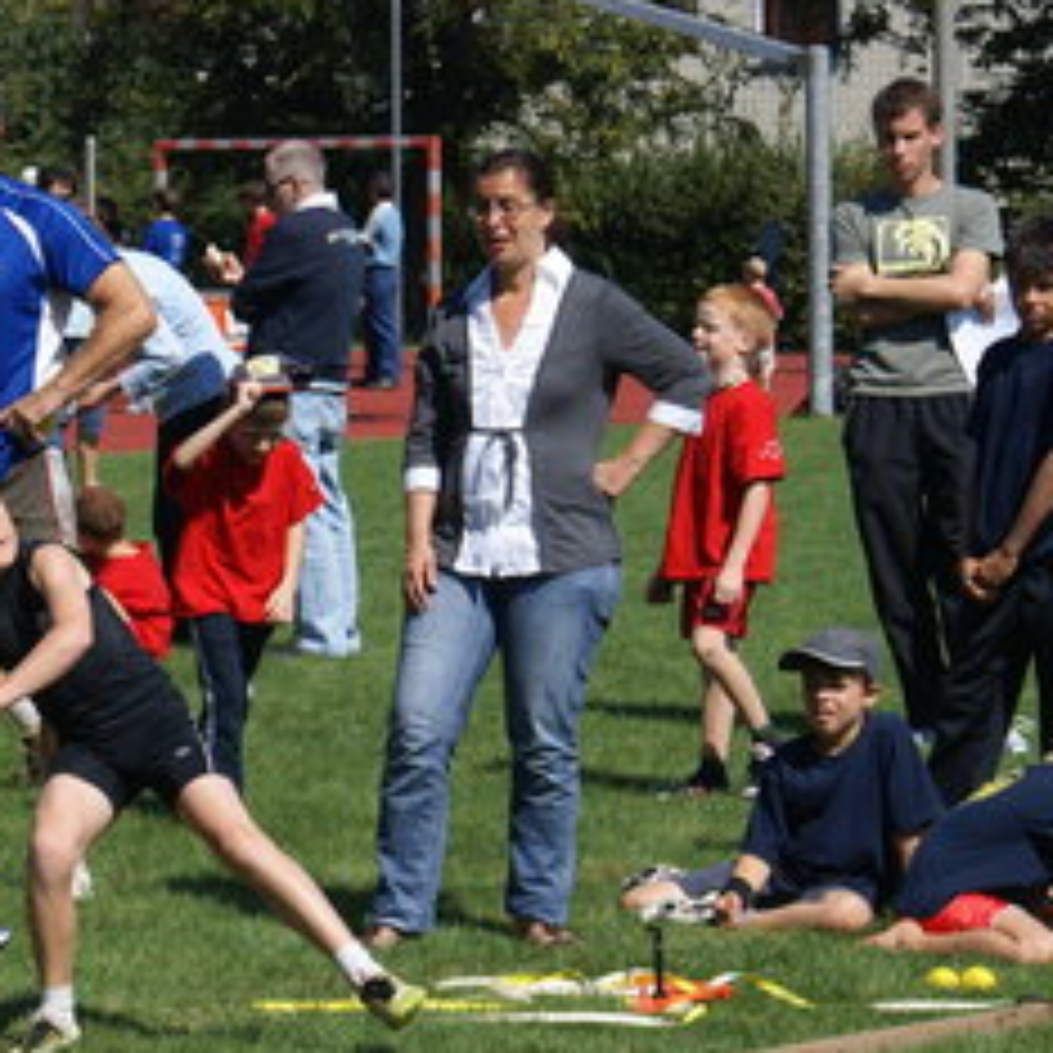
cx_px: 324
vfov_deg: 8.5
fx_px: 7090
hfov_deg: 8.5
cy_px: 479
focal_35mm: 206
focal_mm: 70
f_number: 7.1
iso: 100
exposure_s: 1/400
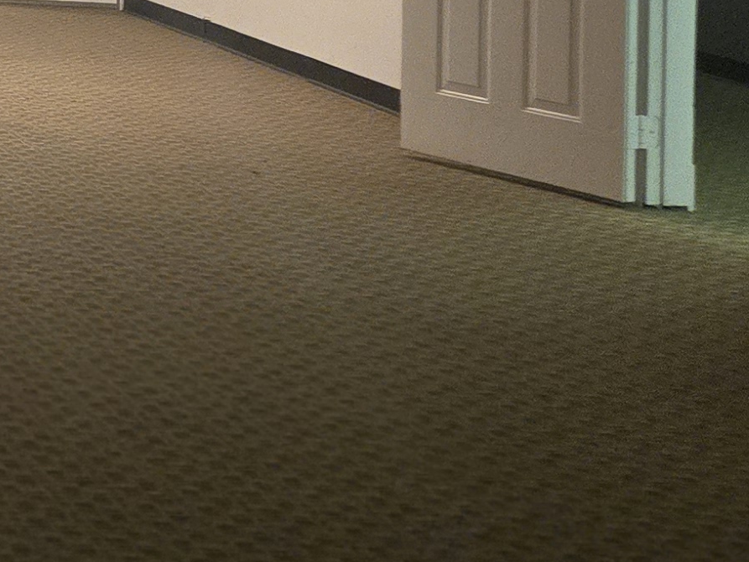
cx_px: -726
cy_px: -195
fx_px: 2229
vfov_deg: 13.8
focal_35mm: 103
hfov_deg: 15.5
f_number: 1.8
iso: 800
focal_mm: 5.4
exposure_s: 1/60
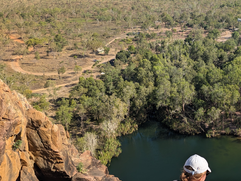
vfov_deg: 35.1
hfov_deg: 44.0
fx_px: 285
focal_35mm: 41
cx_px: 187
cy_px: 90
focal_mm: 4.53
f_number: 1.7
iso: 29
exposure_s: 1/1462
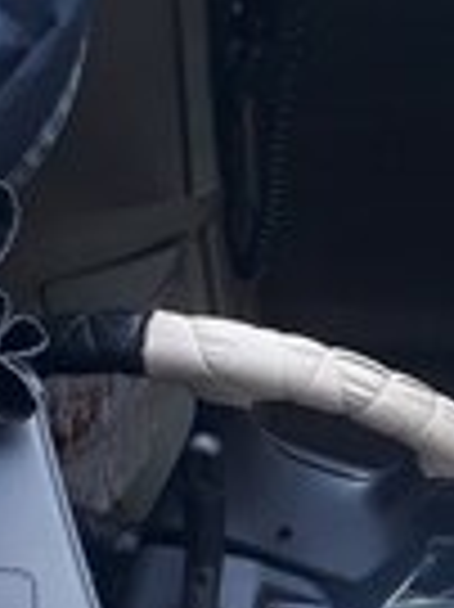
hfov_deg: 14.5
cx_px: 521
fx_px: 1734
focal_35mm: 99
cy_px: 964
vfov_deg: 17.4
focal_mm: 3.6
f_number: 1.9
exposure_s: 1/100
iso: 64
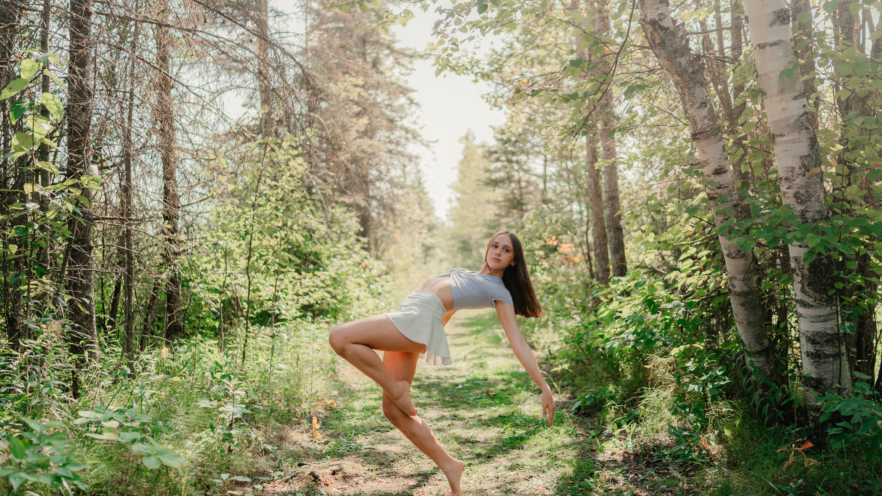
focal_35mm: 37
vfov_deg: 32.0
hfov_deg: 54.0
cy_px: 262
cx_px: 444
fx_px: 865
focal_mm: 35
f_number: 1.4
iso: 100
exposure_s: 1/1600
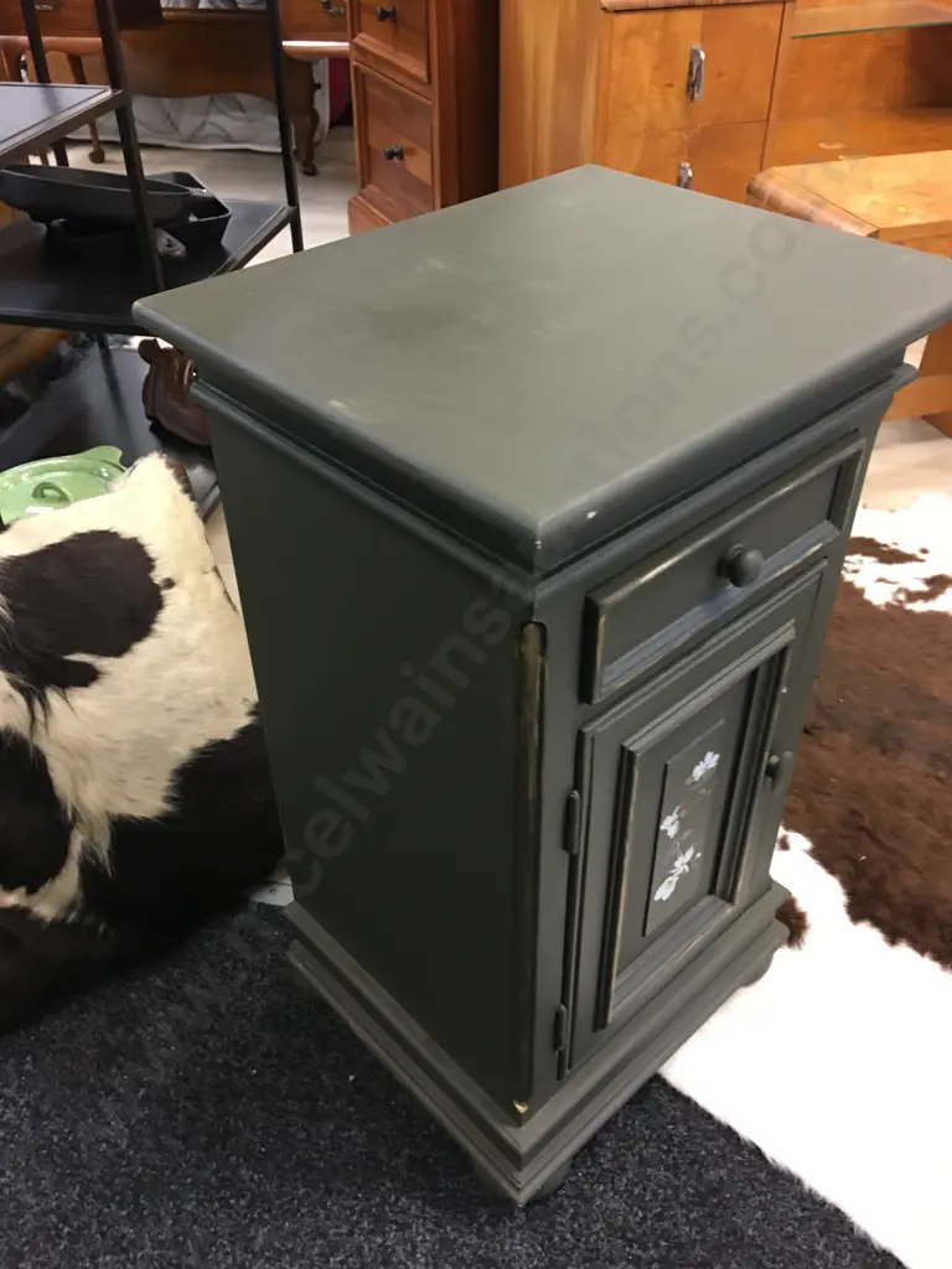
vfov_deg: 61.7
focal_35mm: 29
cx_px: 476
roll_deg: -2.1
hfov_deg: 48.2
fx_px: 1063
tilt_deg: -38.0
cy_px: 634
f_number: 2.2
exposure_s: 1/17
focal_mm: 4.15
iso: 100
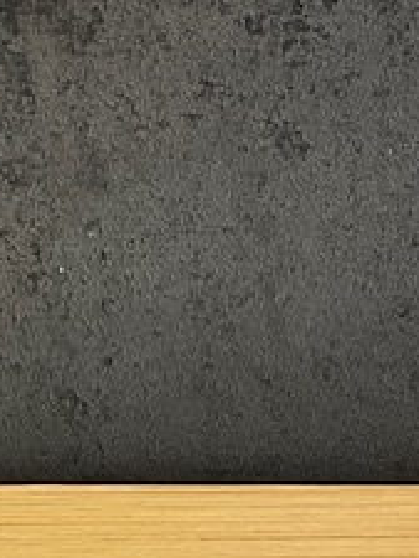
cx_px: 102
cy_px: 1270
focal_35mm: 165
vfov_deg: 10.5
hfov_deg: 9.0
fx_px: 2660
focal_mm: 3
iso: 64
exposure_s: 1/74
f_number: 1.8
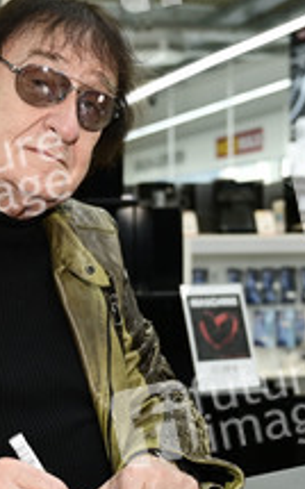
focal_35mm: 55
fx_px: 733
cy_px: 300
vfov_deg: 36.7
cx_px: 20
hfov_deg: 22.8
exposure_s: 1/200
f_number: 2.8
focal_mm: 29
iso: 320
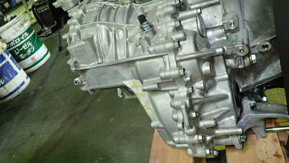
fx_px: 253
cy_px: 64
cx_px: 153
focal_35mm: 33
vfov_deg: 35.5
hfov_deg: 59.5
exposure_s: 1/30
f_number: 2.2
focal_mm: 5.05
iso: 400
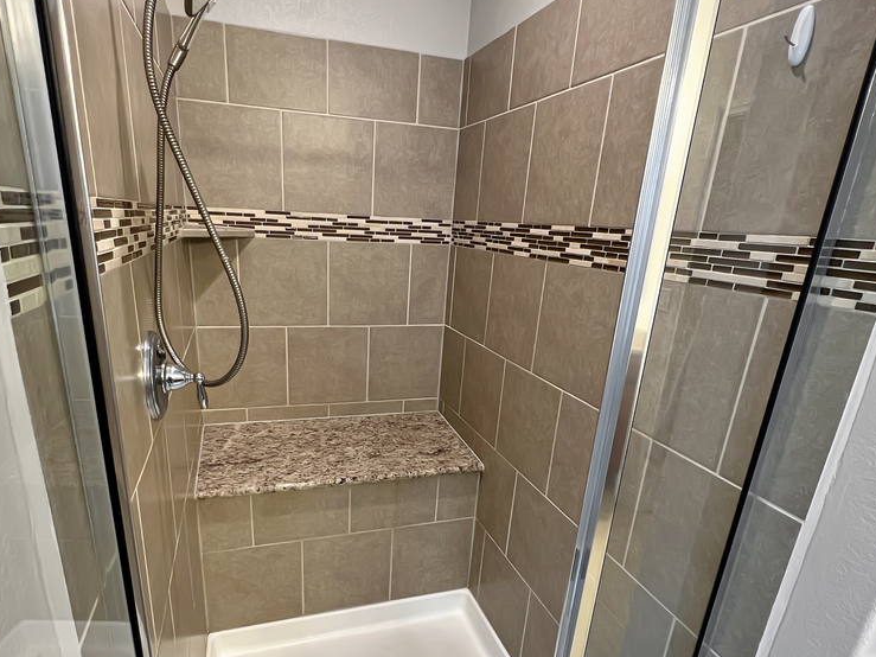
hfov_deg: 84.5
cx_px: 405
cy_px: 396
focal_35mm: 19
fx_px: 481
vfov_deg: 68.0
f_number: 1.8
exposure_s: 1/60
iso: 160
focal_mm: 1.57
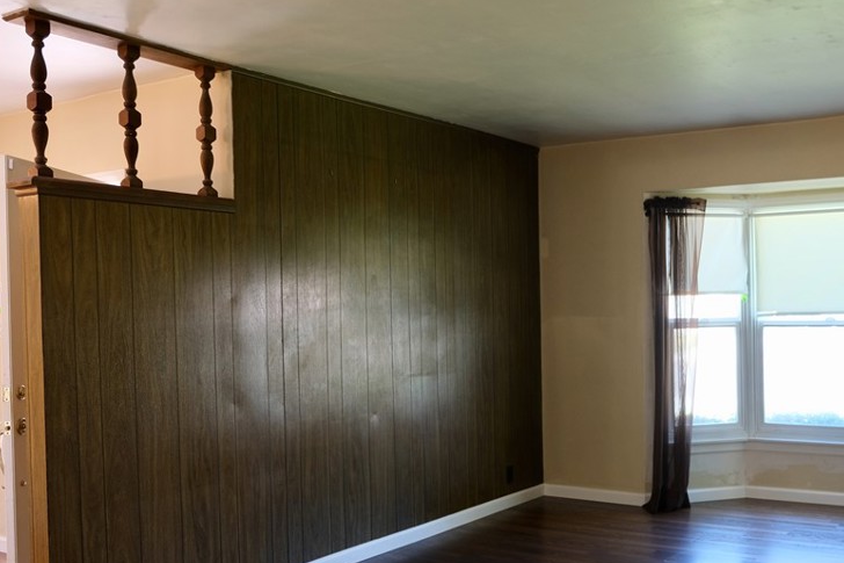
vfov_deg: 35.0
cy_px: 315
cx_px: 566
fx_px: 891
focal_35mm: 38
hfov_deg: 49.8
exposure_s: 1/30
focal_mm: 18
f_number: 2.8
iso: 320
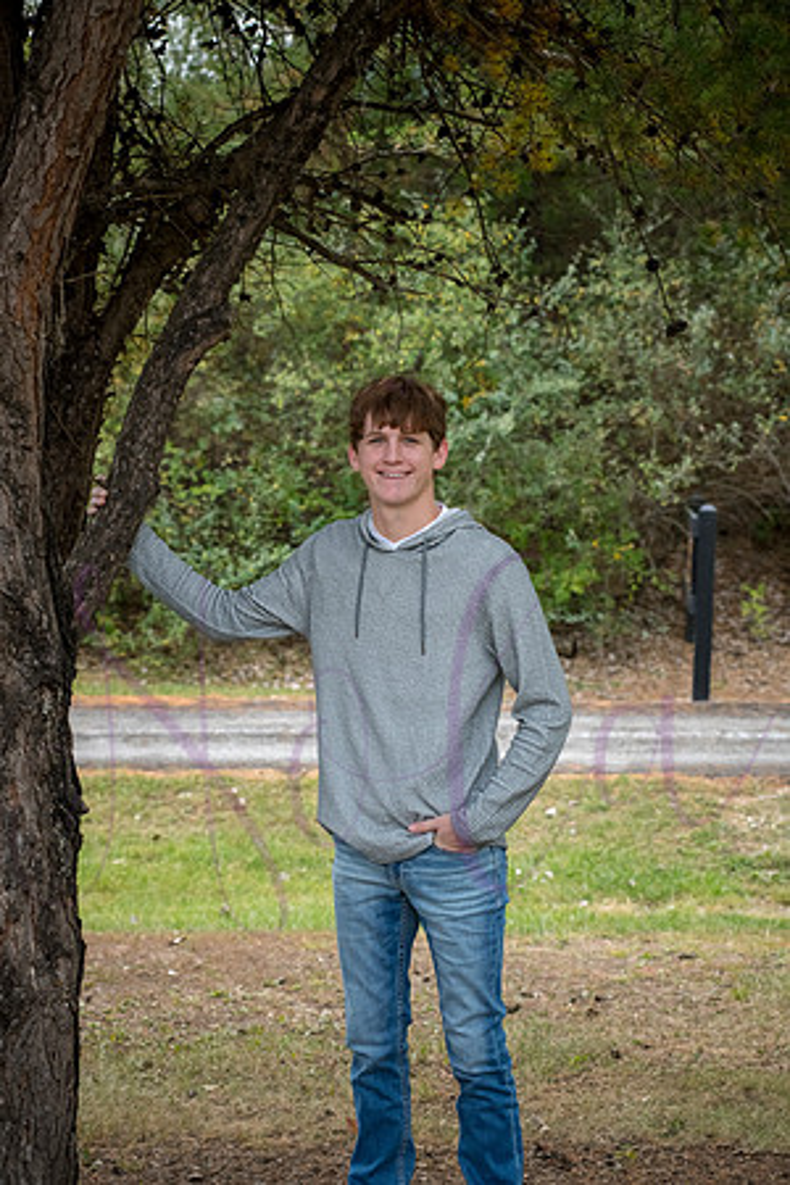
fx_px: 2633
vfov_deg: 25.4
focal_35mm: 80
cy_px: 592
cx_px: 395
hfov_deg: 17.1
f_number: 7.1
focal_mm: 80
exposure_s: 1/400
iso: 800
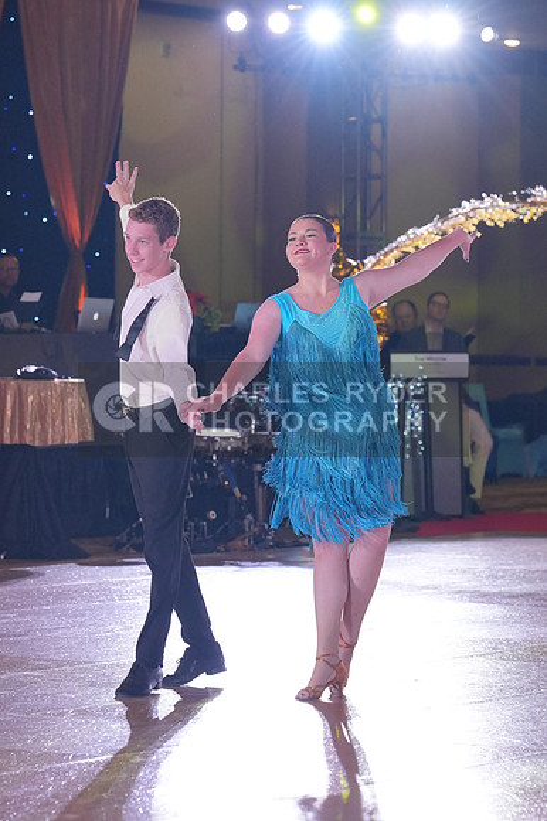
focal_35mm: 147
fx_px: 3354
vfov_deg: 14.0
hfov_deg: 9.3
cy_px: 410
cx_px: 274
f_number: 4
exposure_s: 1/400
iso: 1600
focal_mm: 98
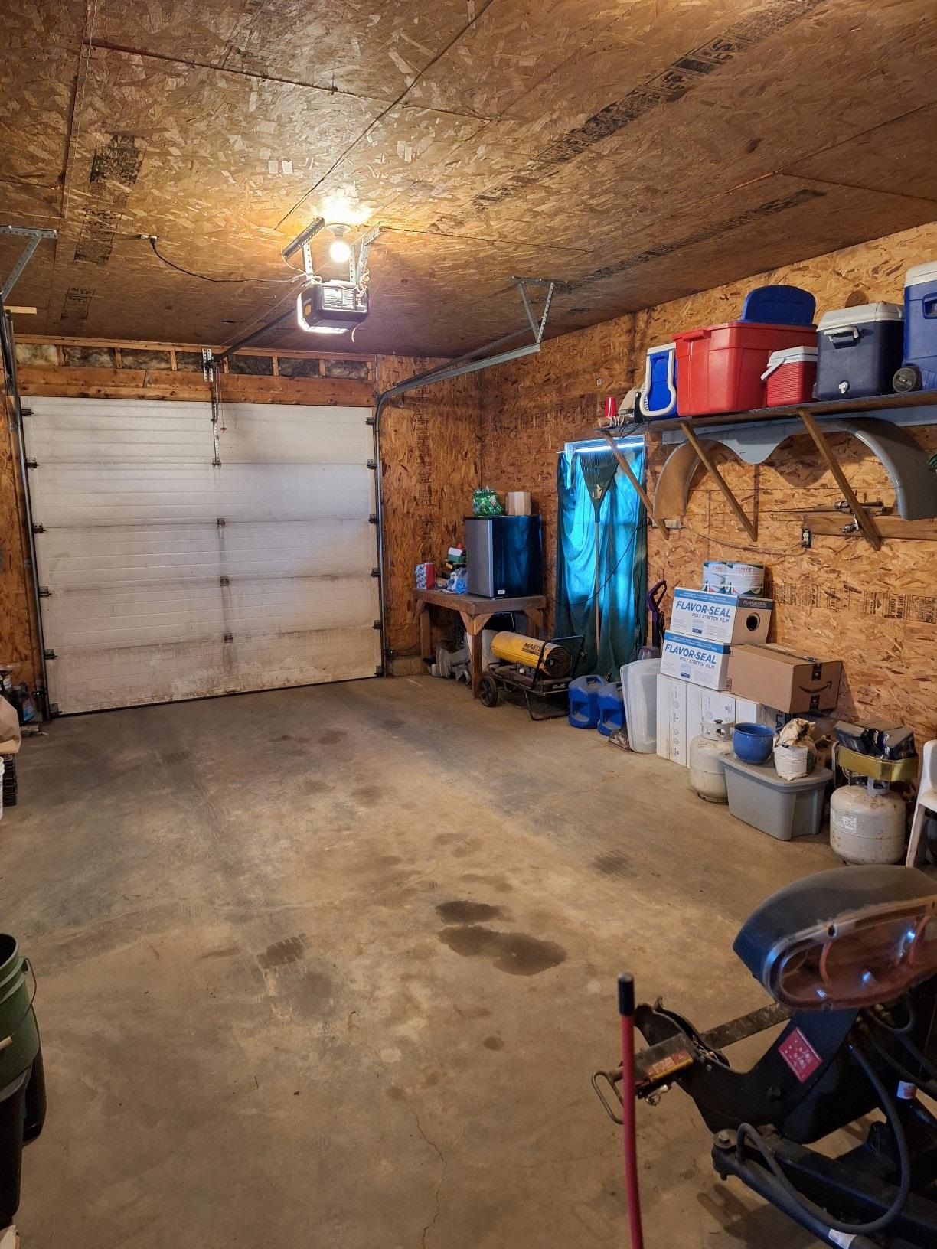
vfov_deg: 73.9
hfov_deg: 58.9
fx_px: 830
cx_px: 468
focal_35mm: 23
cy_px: 624
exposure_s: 1/24
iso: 320
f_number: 1.8
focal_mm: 5.54
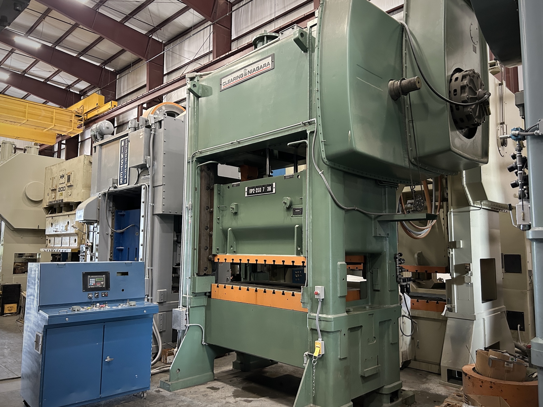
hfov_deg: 67.3
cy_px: 204
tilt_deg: +5.4
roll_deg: -1.9
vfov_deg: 53.1
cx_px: 272
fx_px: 408
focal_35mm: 26
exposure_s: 1/40
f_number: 1.5
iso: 400
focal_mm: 5.7
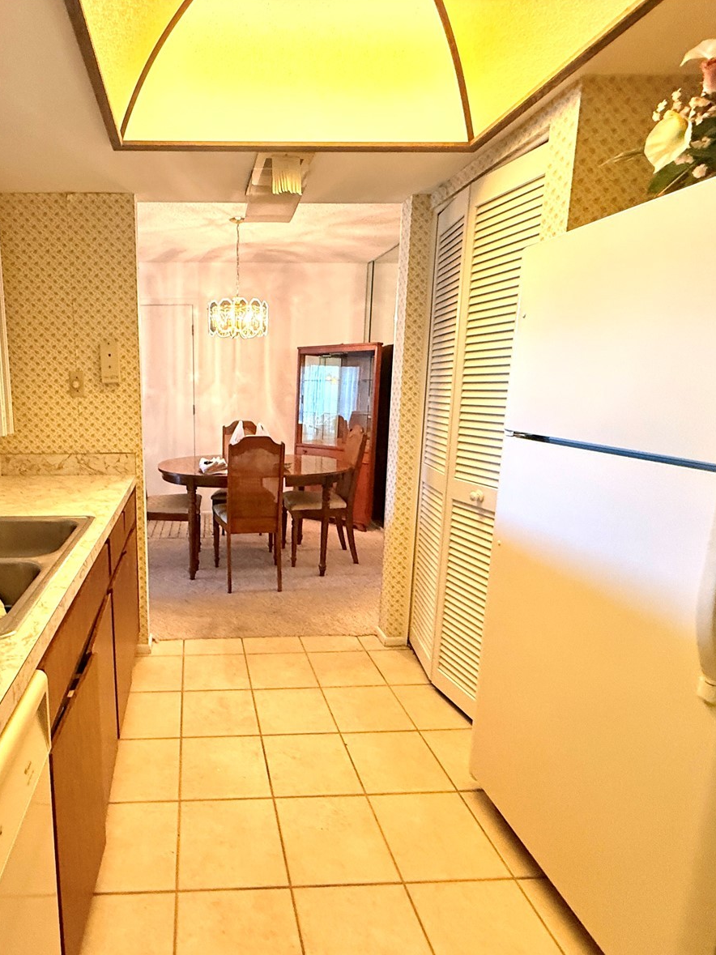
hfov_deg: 65.9
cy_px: 482
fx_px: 524
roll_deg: +1.4
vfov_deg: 84.7
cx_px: 212
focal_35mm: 19
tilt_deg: -10.3
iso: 500
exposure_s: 1/60
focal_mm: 2.22
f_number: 2.2
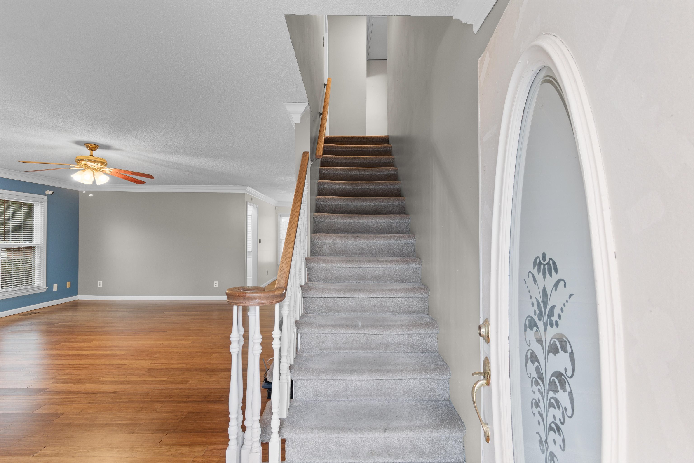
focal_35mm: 16
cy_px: 232
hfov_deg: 96.7
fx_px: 308
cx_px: 347
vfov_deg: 73.7
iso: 100
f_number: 4.8
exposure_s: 2.5
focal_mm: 11
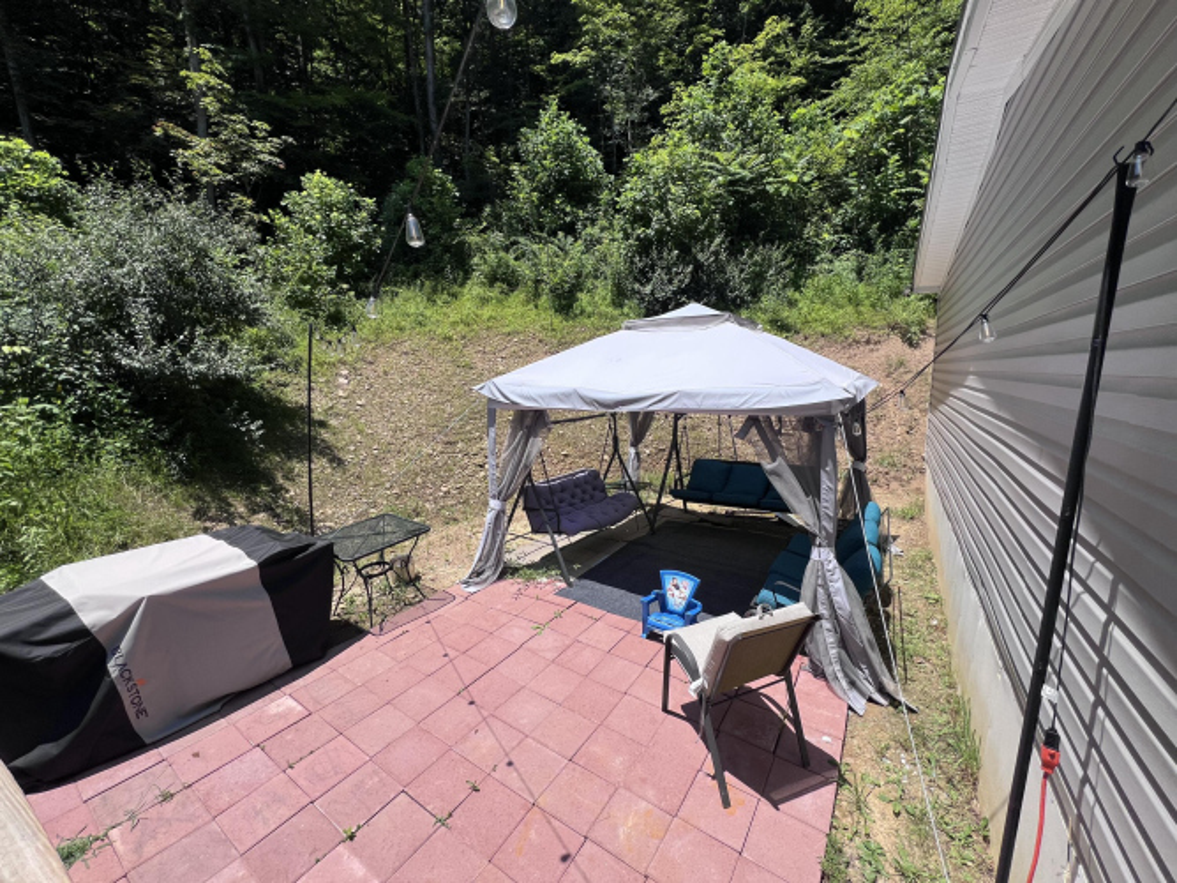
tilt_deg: -10.2
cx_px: 588
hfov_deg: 106.2
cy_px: 442
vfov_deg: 89.9
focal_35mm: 13
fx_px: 442
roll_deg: +1.0
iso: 32
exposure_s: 1/1727
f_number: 1.8
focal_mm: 1.57
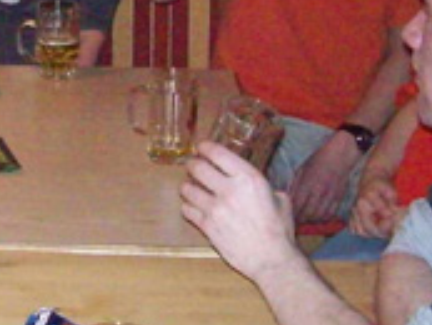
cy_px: -42
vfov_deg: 11.7
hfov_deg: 15.3
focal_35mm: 125
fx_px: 1561
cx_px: -70
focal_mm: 6
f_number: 2.7
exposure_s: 1/128
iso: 800
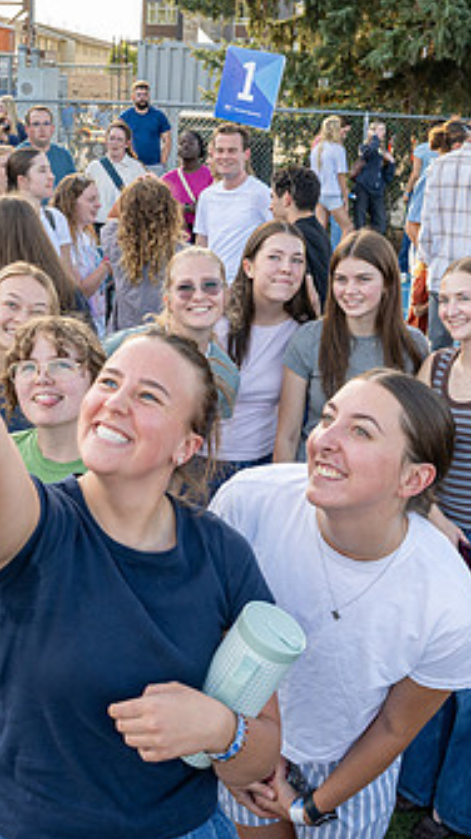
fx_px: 1068
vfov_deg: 42.8
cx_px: 171
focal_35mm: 48
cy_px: 355
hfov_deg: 24.8
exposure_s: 1/160
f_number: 5.6
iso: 250
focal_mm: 24
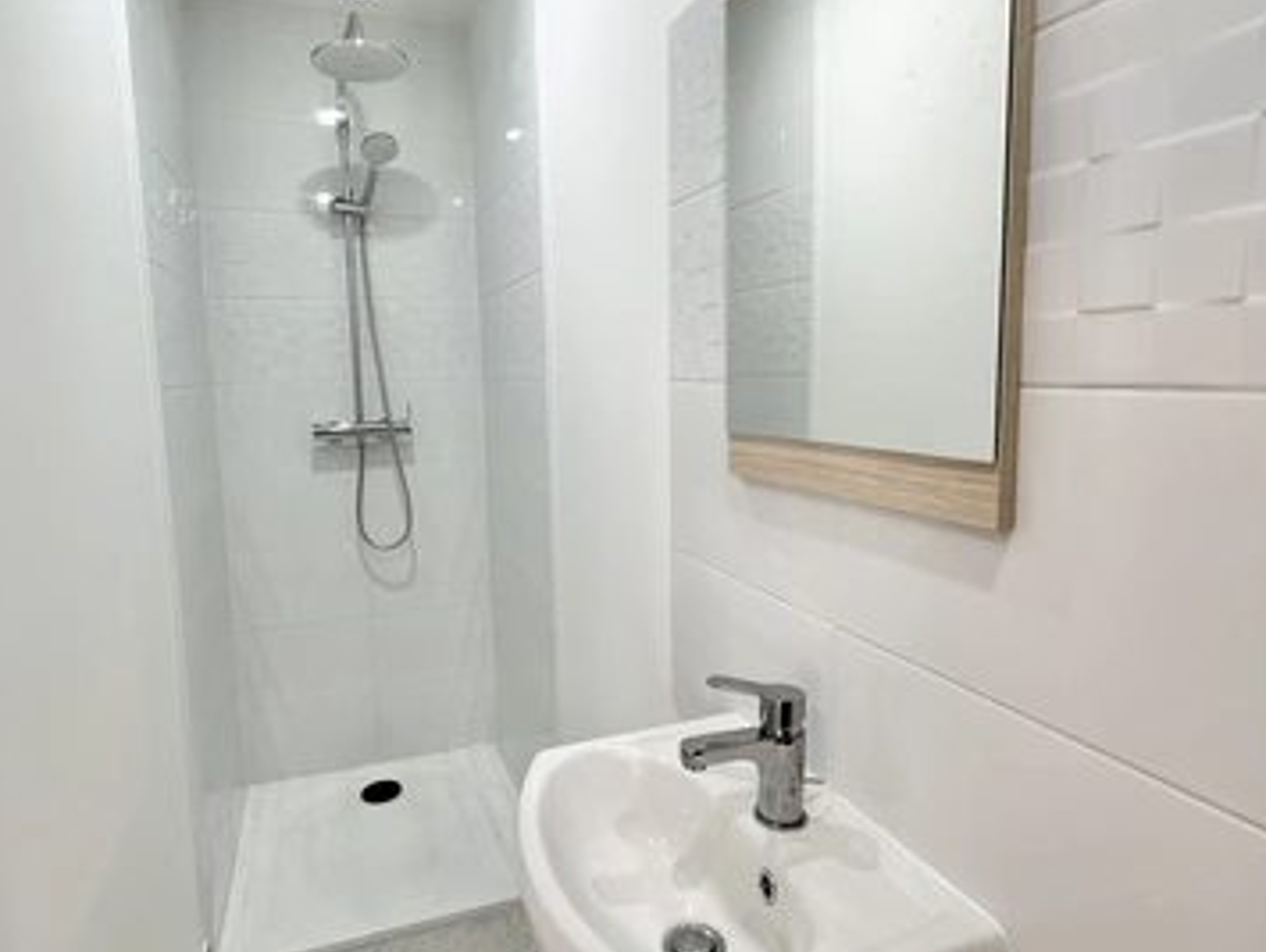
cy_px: 467
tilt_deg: -6.8
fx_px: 769
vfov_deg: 63.5
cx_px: 601
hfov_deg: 78.9
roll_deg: +1.1
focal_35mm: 21
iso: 160
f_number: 2.2
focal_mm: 2.22
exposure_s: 1/100
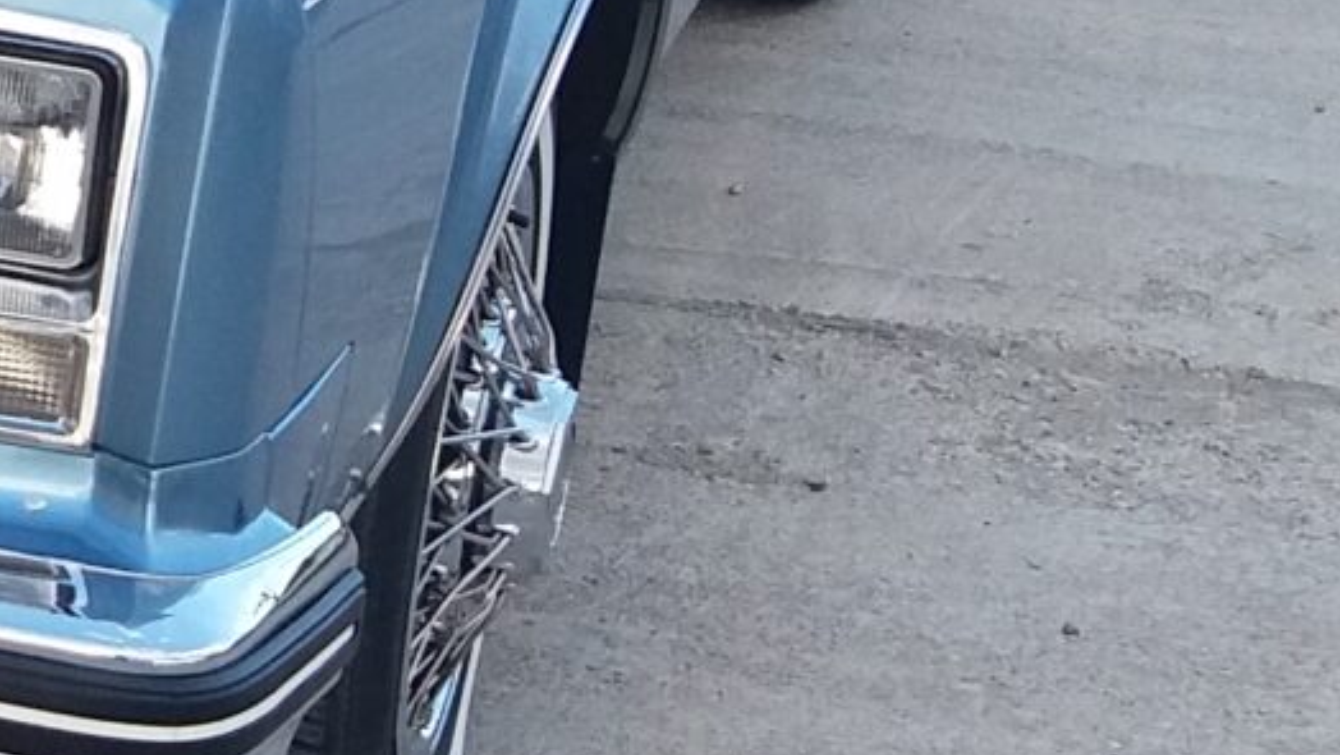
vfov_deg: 8.1
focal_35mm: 149
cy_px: 177
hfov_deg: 13.3
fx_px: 5295
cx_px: -908
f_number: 1.9
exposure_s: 1/154
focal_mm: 3.7
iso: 64
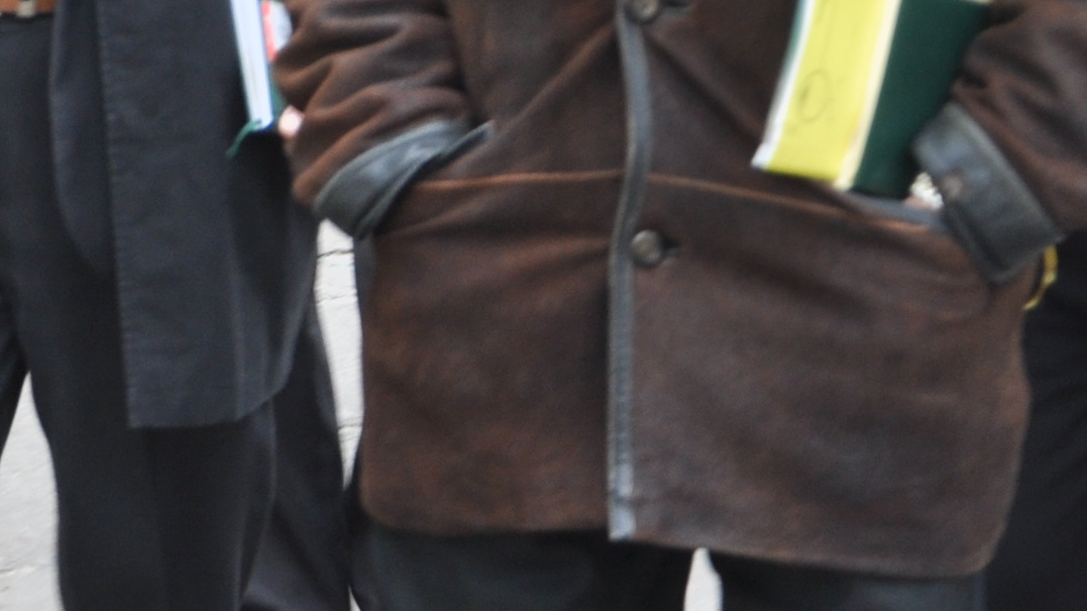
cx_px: -692
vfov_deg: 6.5
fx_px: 5303
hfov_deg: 11.1
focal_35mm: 184
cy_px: -248
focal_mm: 30
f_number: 5.6
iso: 200
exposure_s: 1/125
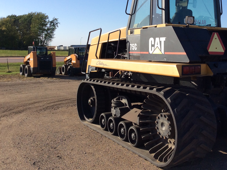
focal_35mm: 44
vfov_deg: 32.5
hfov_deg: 42.6
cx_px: 146
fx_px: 288
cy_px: 56
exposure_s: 1/1300
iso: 32
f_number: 2.4
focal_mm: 3.3
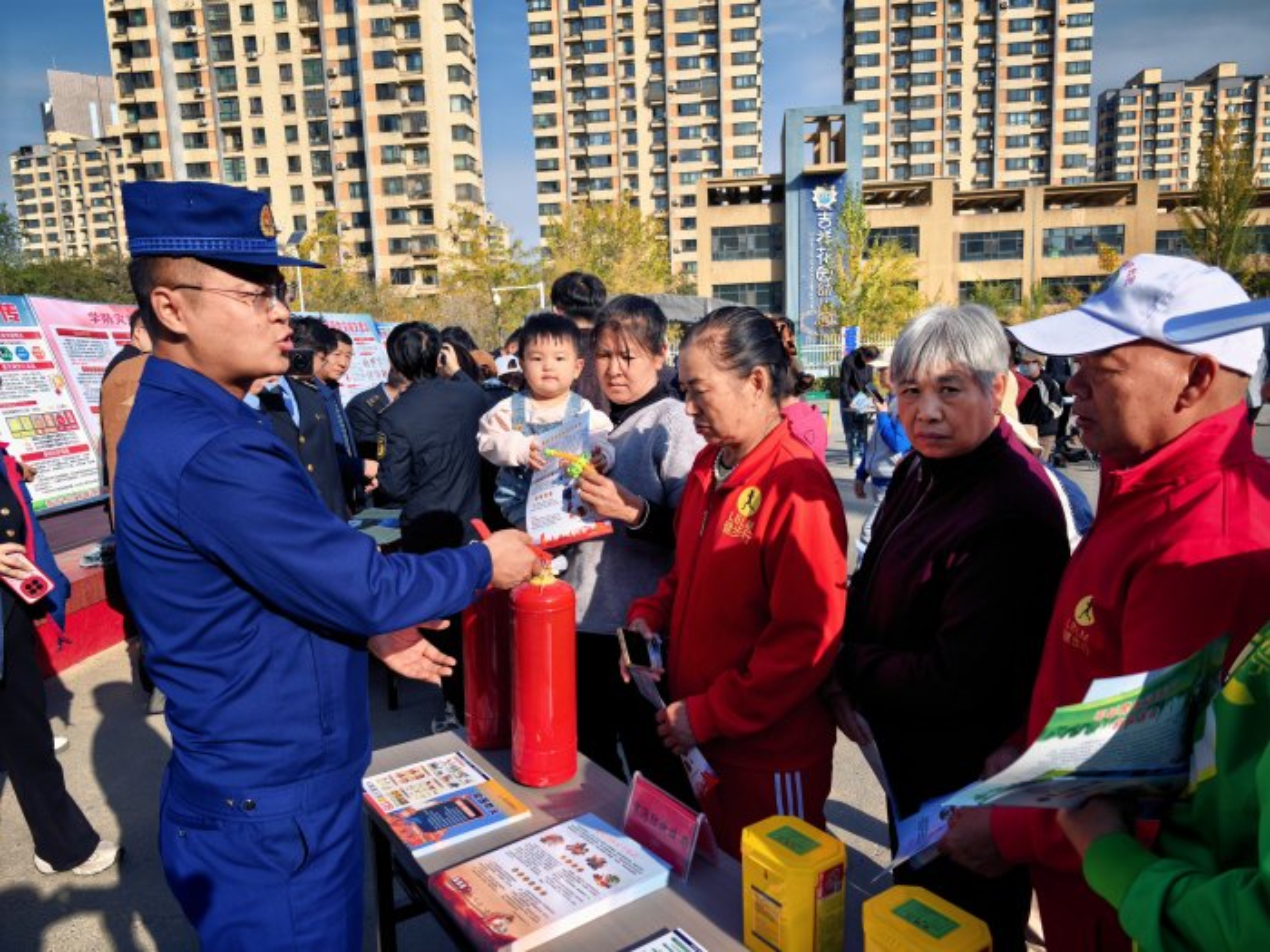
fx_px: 881
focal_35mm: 24
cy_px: 476
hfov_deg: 71.6
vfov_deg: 56.8
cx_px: 635
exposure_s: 1/4032
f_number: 2
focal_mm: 6.98
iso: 50
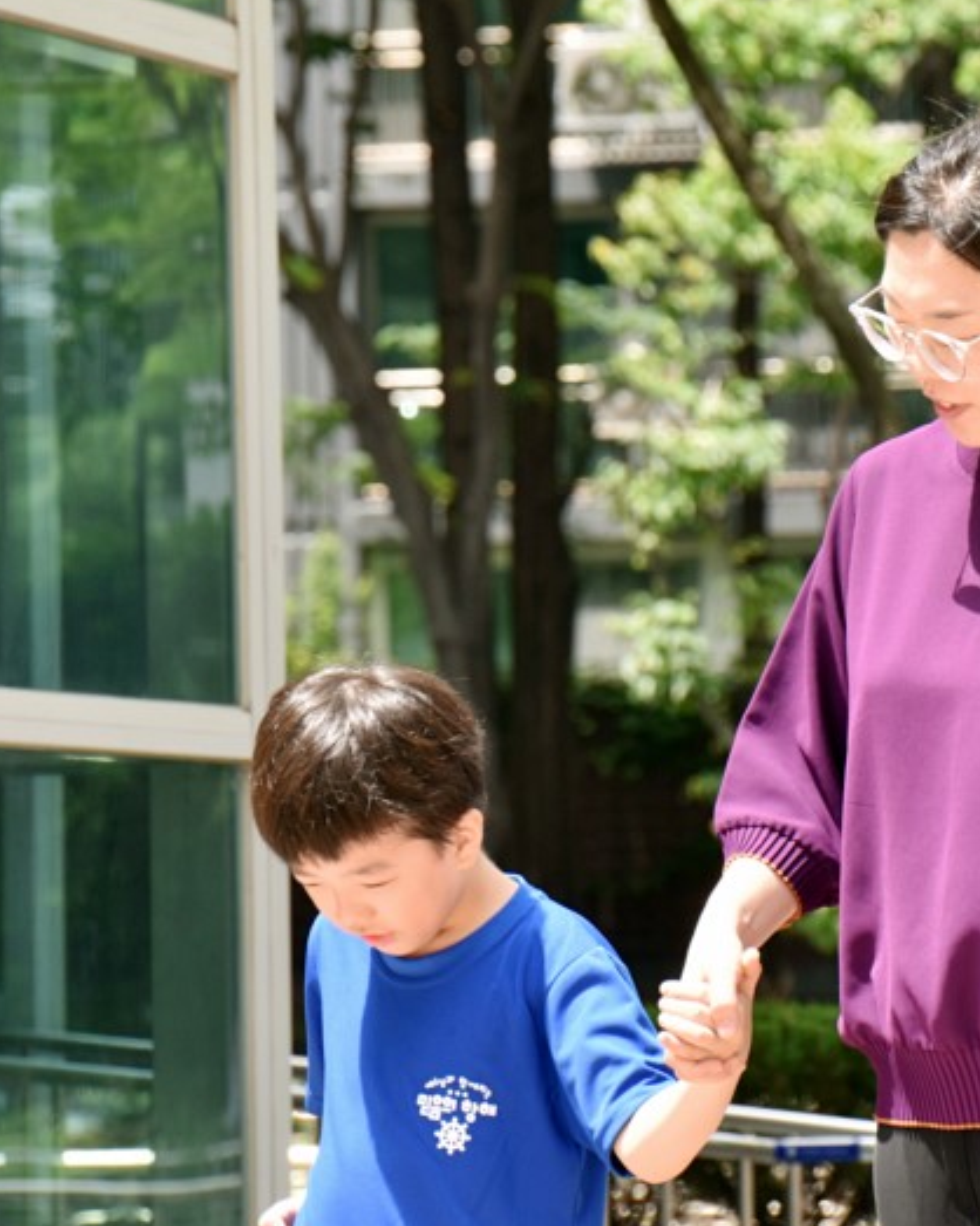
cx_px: 703
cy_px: 598
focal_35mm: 303
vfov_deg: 6.4
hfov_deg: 5.1
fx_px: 10985
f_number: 8
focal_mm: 125
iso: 280
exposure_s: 1/250
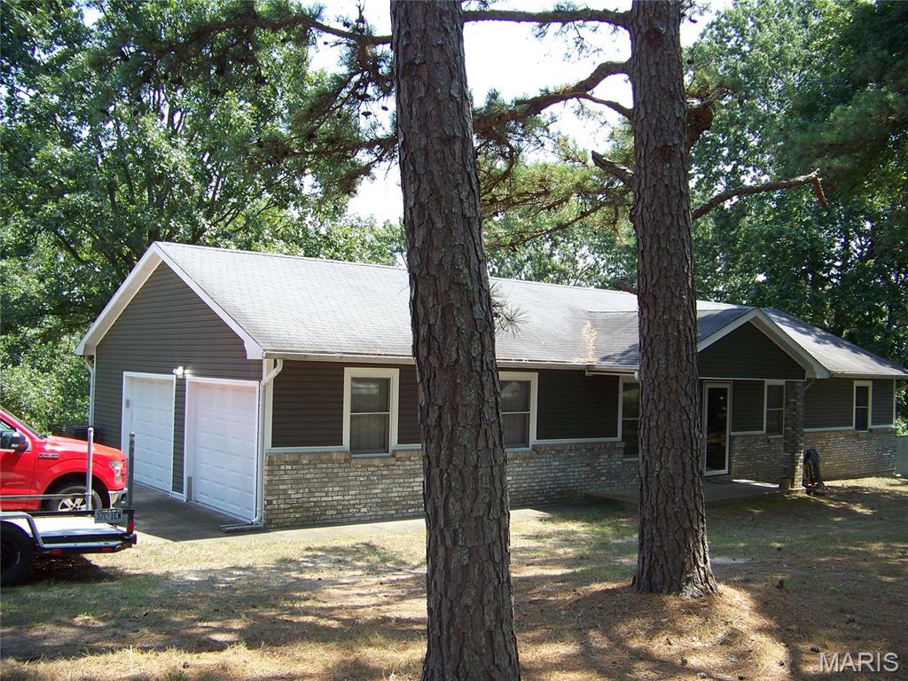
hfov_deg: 51.4
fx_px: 944
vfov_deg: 39.7
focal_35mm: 36
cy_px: 340
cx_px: 454
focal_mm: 5.85
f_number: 2.8
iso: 64
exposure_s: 1/200
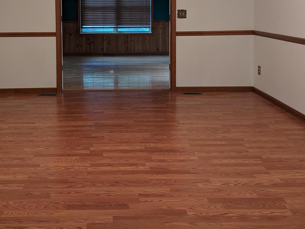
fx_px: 414
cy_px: 33
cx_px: 105
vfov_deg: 29.8
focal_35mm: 47
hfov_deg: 40.0
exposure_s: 1/24
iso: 112
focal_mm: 4.38
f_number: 1.73
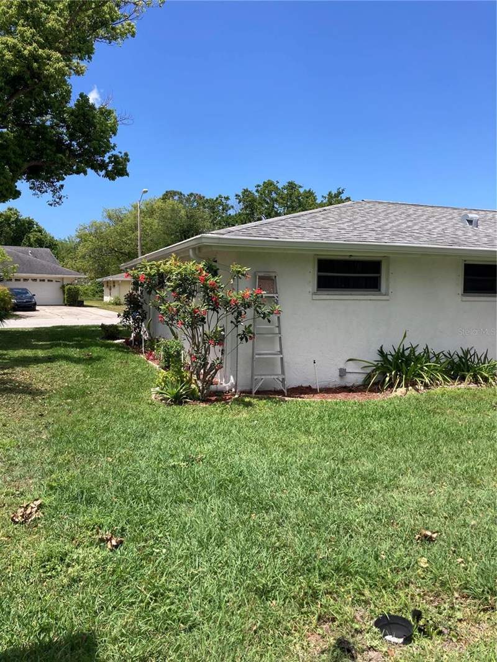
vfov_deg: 63.4
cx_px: 248
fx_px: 536
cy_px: 331
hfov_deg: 49.8
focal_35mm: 28
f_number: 1.8
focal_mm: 3.99
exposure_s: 1/1675
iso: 20
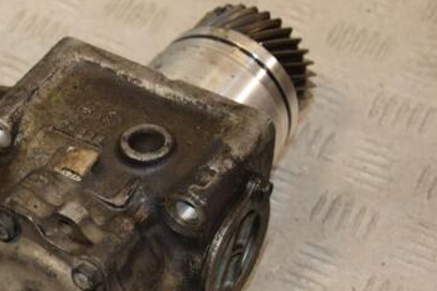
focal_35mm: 115
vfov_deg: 11.9
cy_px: 194
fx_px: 1393
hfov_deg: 17.7
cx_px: 88
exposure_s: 1/200
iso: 800
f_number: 5.6
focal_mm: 45
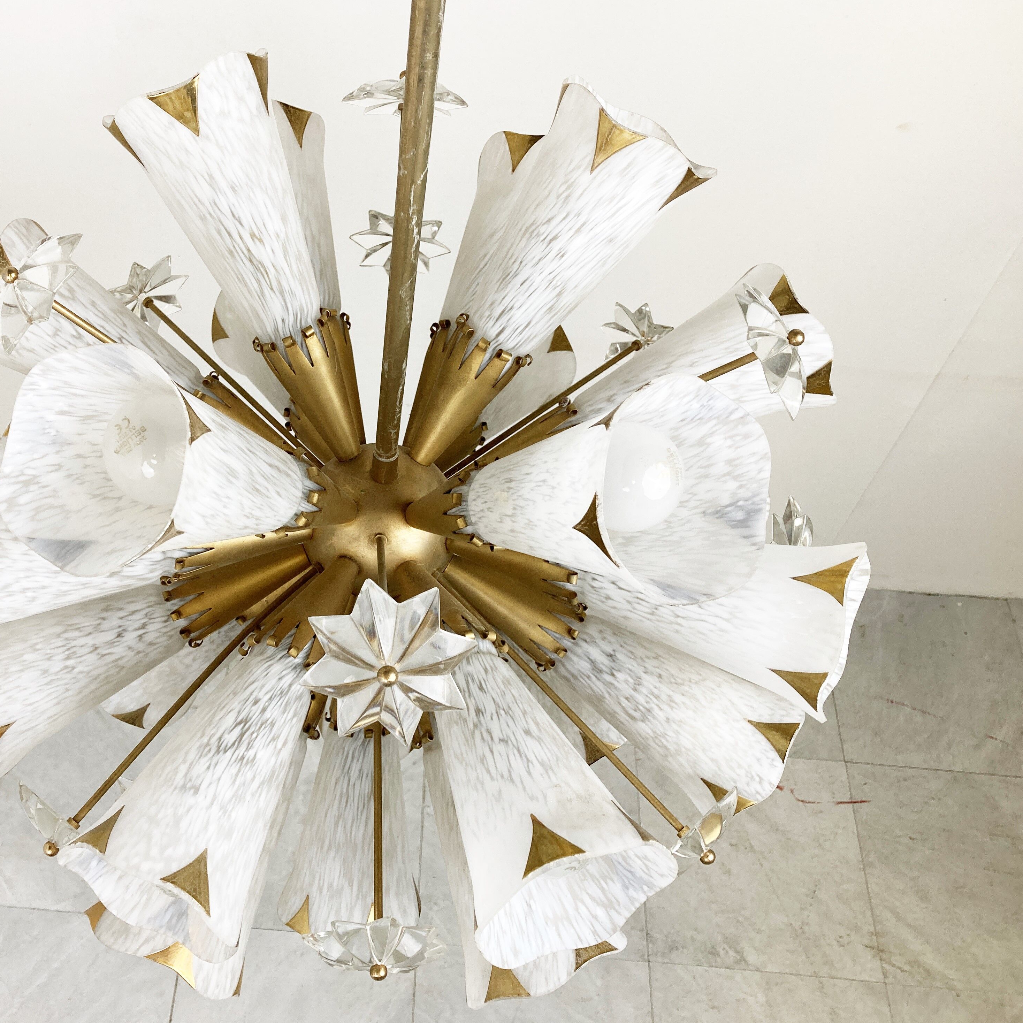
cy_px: 514
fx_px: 1137
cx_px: 377
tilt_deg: -54.5
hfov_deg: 48.0
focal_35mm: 34
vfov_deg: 48.5
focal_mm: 3.99
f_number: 1.8
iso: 40
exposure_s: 1/100
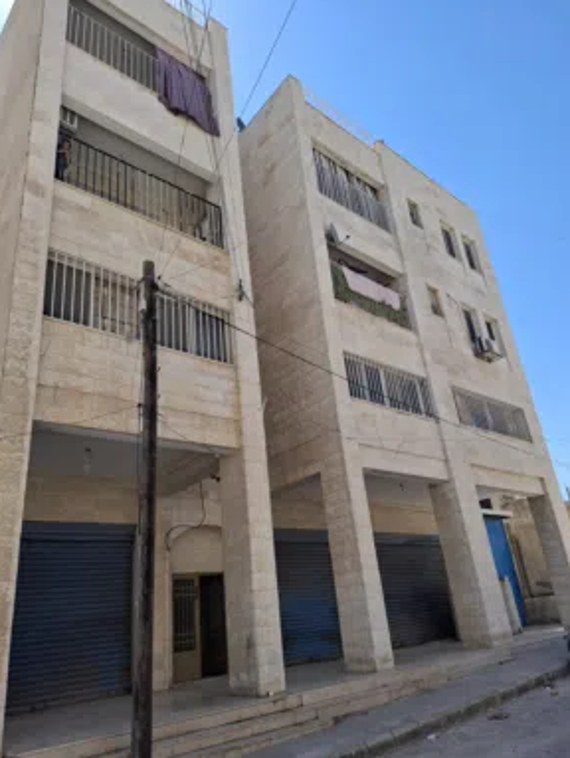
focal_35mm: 24
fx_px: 526
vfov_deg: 71.5
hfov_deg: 56.9
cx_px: 285
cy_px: 380
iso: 50
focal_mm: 5.54
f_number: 1.8
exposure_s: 1/1019
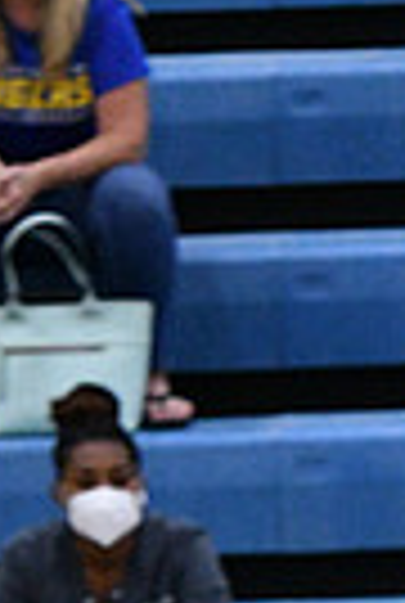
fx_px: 14135
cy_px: 1300
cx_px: 803
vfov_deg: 2.4
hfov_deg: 1.6
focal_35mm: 842
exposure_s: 1/1250
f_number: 3.2
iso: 6400
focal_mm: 130
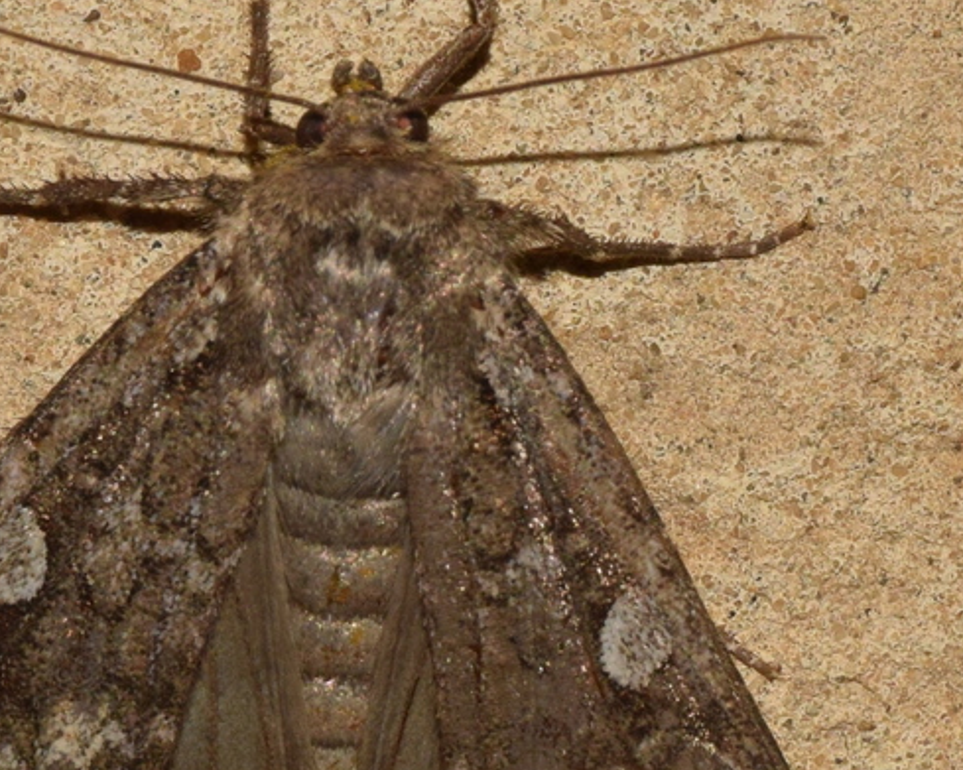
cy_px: 542
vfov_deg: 4.0
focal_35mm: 387
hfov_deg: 5.0
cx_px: 355
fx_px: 11028
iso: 400
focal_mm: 140
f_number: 14
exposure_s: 1/200
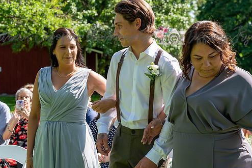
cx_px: 116
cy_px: 74
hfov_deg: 24.8
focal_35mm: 82
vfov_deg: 16.6
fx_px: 574
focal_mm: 70
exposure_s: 1/250
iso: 180
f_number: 5.6
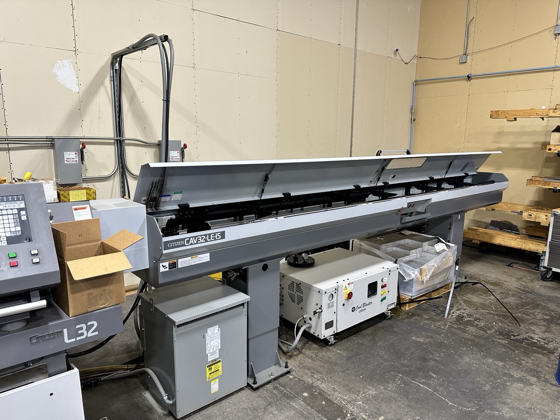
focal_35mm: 24
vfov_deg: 56.8
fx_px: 388
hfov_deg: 71.6
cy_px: 210
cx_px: 280
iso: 200
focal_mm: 6.86
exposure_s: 1/120
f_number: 1.78
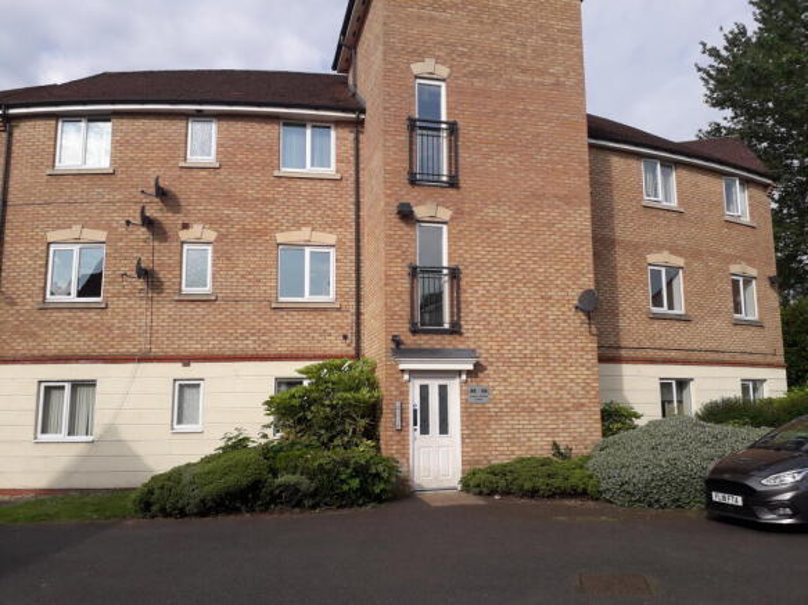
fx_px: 630
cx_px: 404
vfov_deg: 51.3
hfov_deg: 65.3
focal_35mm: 27
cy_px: 302
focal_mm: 3.6
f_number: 1.9
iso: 40
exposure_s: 1/1565
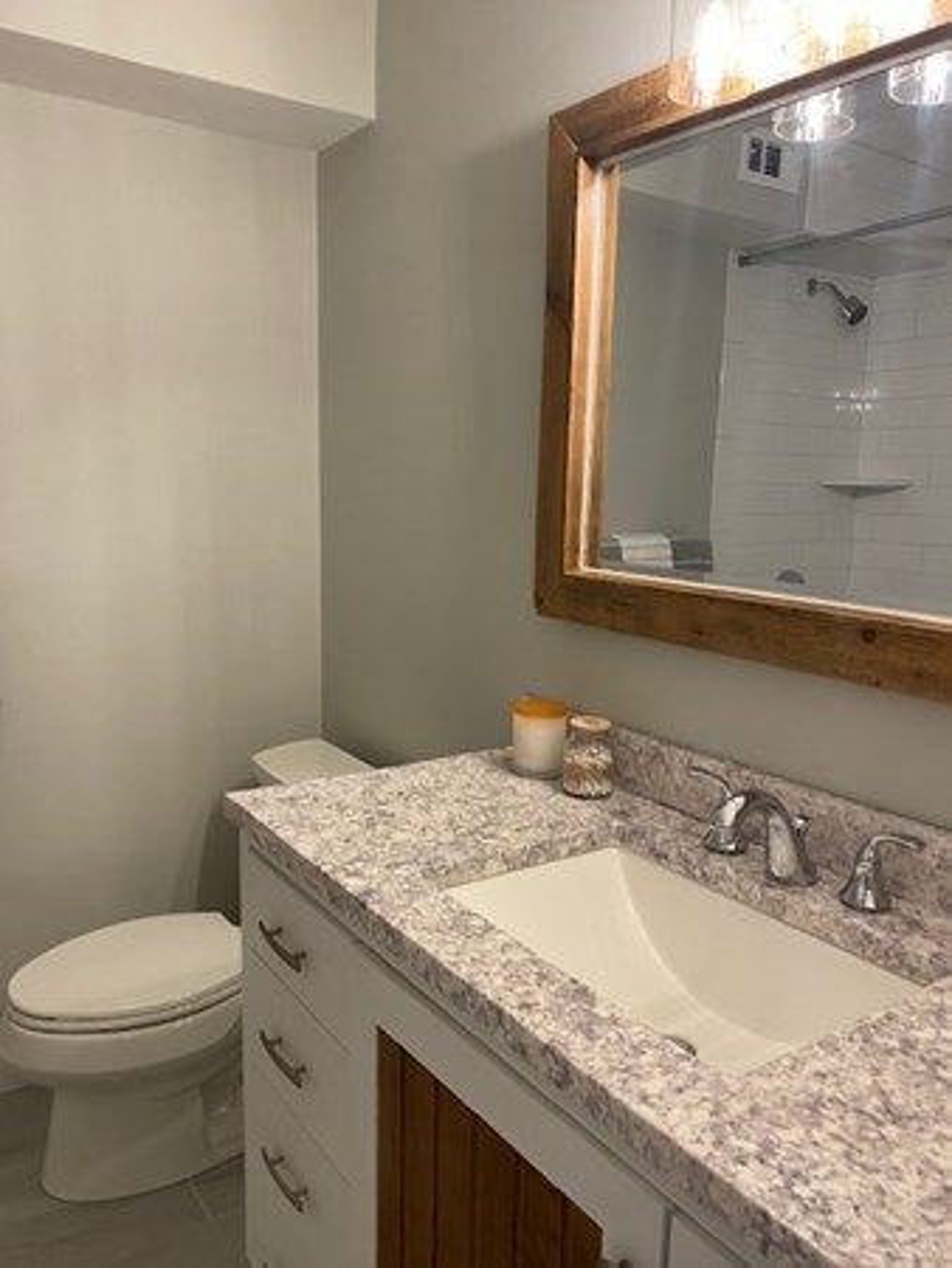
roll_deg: -2.2
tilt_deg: -8.4
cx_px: 476
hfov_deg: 53.1
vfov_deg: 67.3
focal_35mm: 26
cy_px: 634
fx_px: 952
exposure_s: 1/60
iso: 100
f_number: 1.8
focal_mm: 4.25
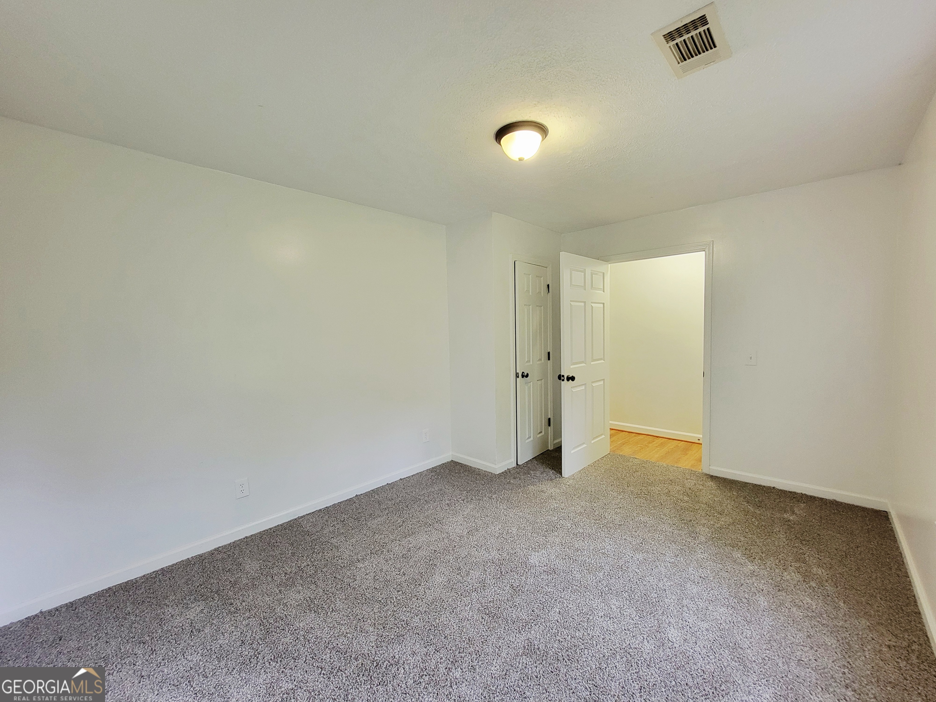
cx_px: 468
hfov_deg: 106.2
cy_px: 351
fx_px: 352
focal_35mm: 13
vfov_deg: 89.9
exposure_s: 1/30
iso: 320
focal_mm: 2.2
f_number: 2.2
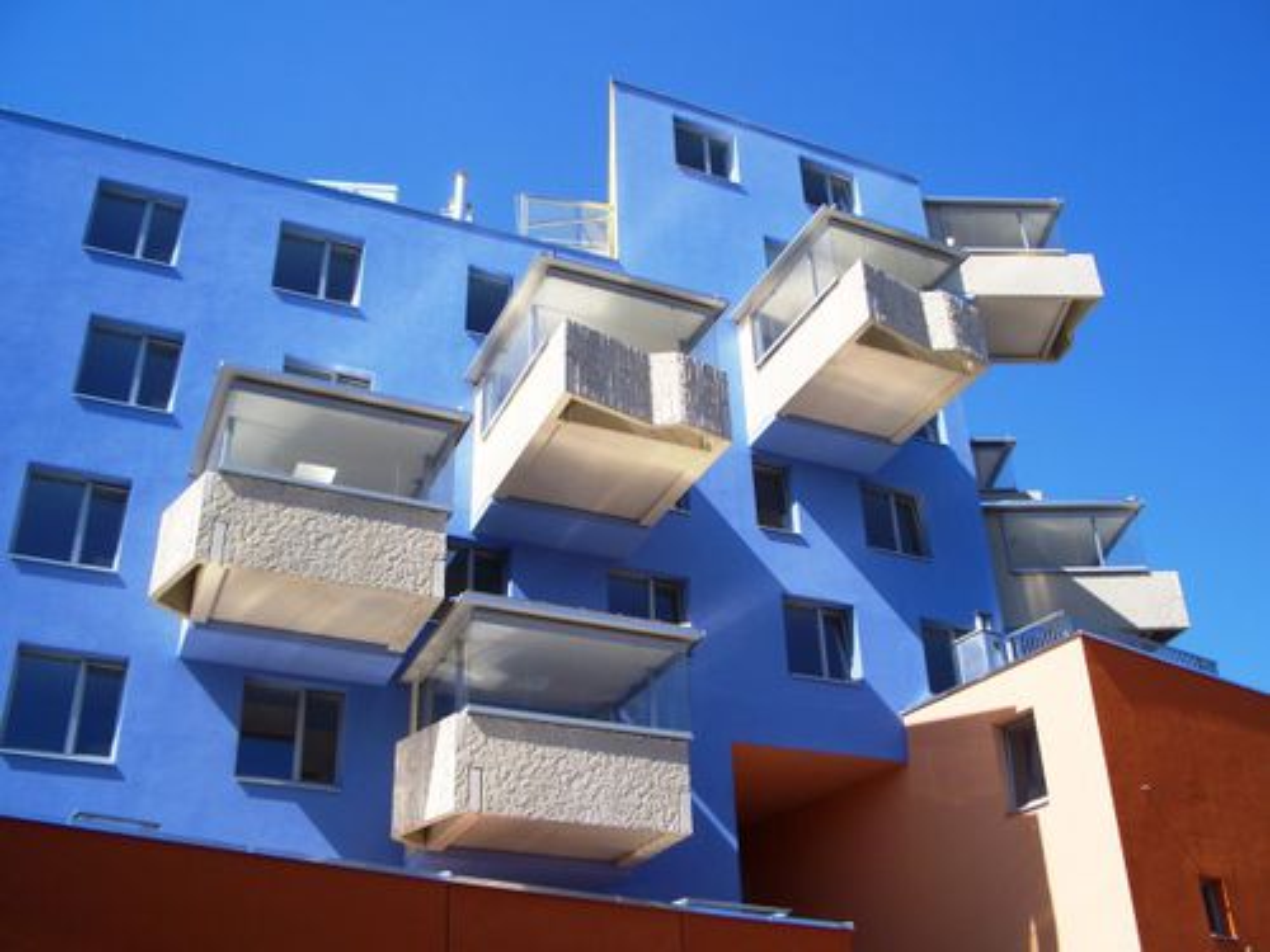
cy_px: 476
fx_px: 1284
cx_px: 635
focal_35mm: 35
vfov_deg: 40.7
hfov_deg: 52.6
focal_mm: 5.8
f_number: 4.3
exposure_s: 1/400
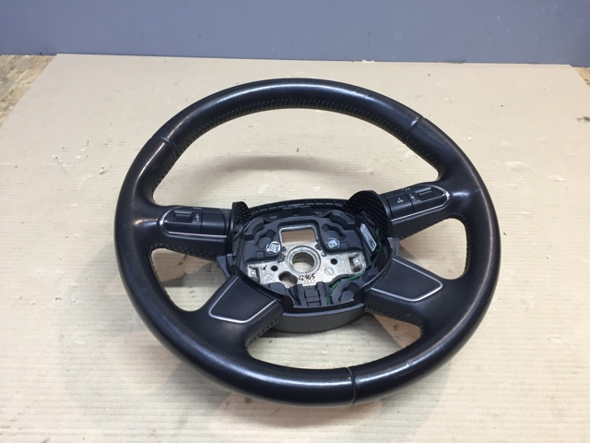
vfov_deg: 48.2
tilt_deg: -45.2
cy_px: 222
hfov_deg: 61.7
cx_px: 295
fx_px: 494
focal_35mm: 29
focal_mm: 4.15
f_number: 2.2
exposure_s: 1/33
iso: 100
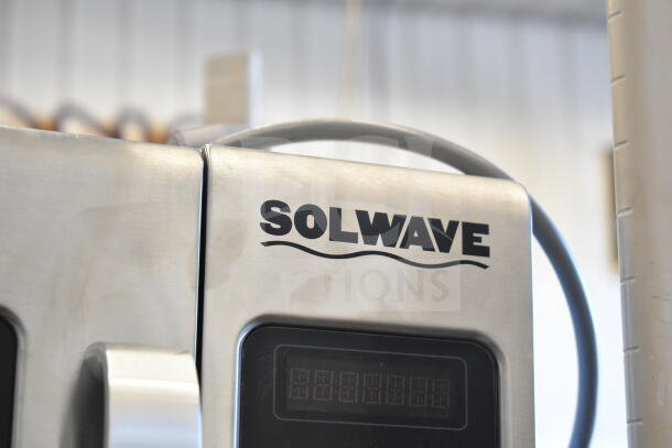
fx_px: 1540
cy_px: 224
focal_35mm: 82
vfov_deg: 16.6
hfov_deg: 24.6
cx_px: 336
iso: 1800
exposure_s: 1/100
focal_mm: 55
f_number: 5.6
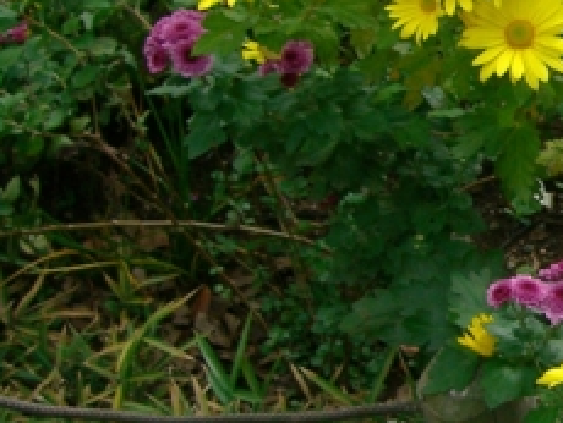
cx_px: 781
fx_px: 2149
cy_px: 225
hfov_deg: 14.2
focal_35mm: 132
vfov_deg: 11.3
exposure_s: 1/250
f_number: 2.8
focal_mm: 7.9
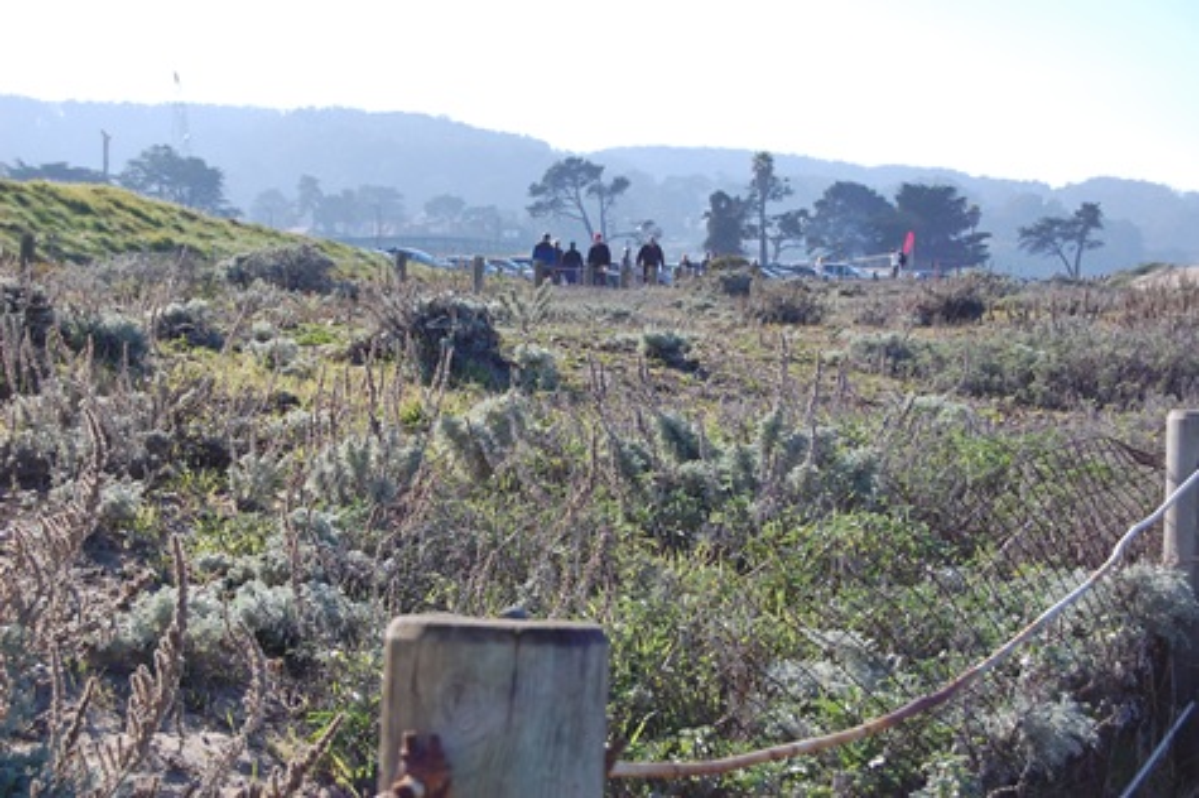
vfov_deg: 21.5
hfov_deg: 31.9
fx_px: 2097
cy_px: 399
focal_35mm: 63
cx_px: 600
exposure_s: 1/250
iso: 200
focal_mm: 42
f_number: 8
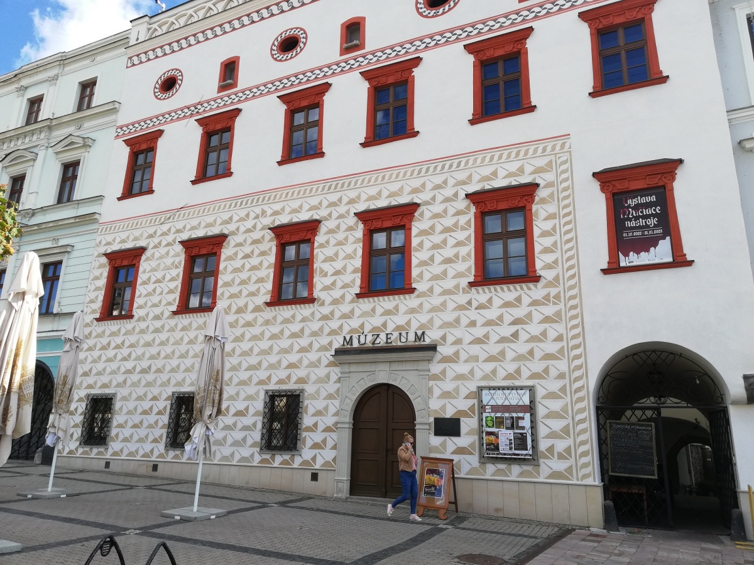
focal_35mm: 26
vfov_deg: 53.1
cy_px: 282
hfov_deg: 67.3
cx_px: 377
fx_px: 566
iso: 50
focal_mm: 3.81
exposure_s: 1/512
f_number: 2.2
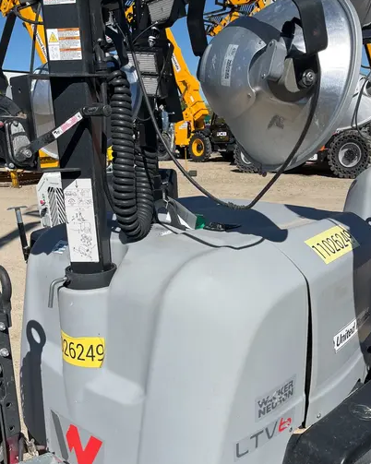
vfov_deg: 48.4
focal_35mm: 37
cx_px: 191
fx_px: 508
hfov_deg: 40.1
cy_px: 306
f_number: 1.6
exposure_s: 1/5848
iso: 50
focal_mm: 5.1
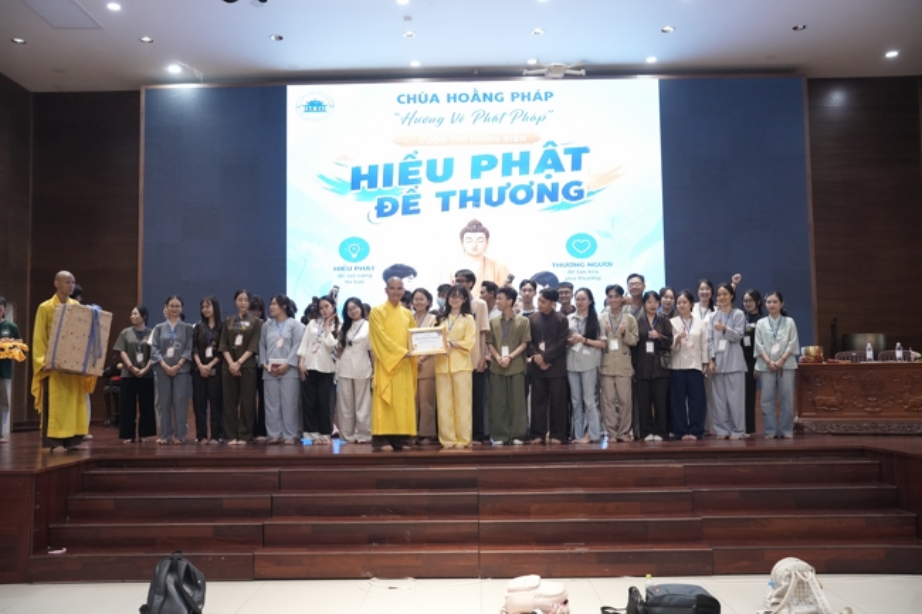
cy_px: 307
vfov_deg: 37.8
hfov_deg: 54.4
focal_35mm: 35
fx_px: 896
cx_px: 461
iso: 5000
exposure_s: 1/160
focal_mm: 35
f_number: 4
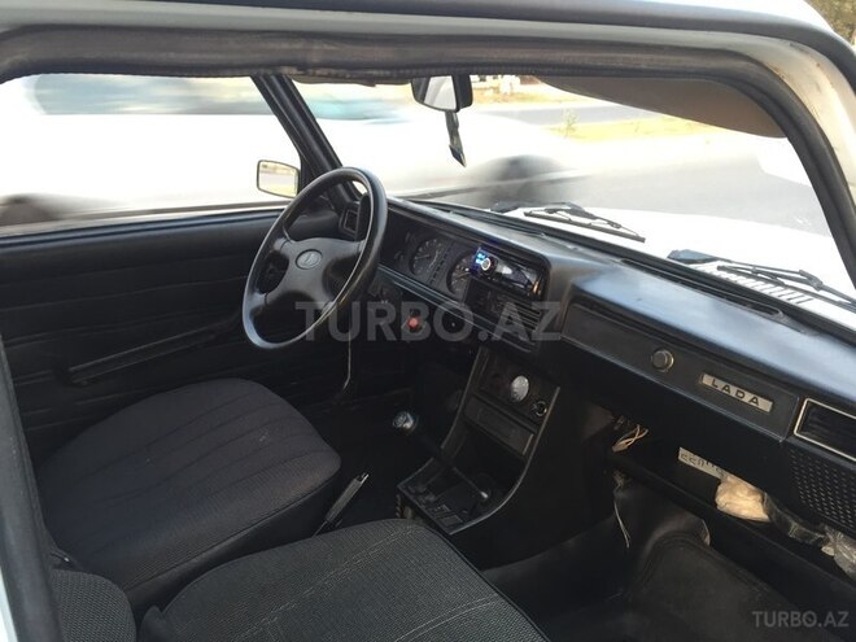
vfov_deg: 48.2
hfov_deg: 61.7
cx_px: 428
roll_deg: -0.9
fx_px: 717
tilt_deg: -18.3
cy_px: 321
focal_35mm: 29
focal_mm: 4.15
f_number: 2.2
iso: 100
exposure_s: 1/33
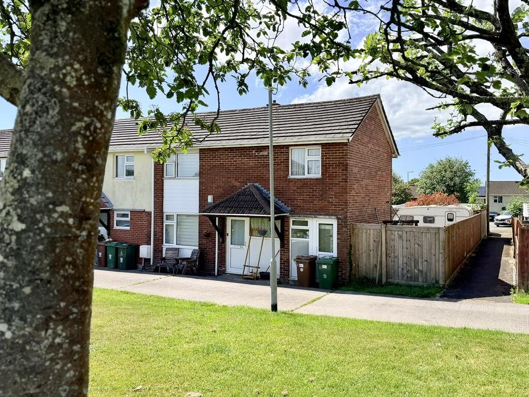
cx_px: 264
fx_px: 367
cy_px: 198
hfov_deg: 71.6
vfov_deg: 56.8
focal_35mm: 24
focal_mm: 6.76
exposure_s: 1/3759
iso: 80
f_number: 1.78
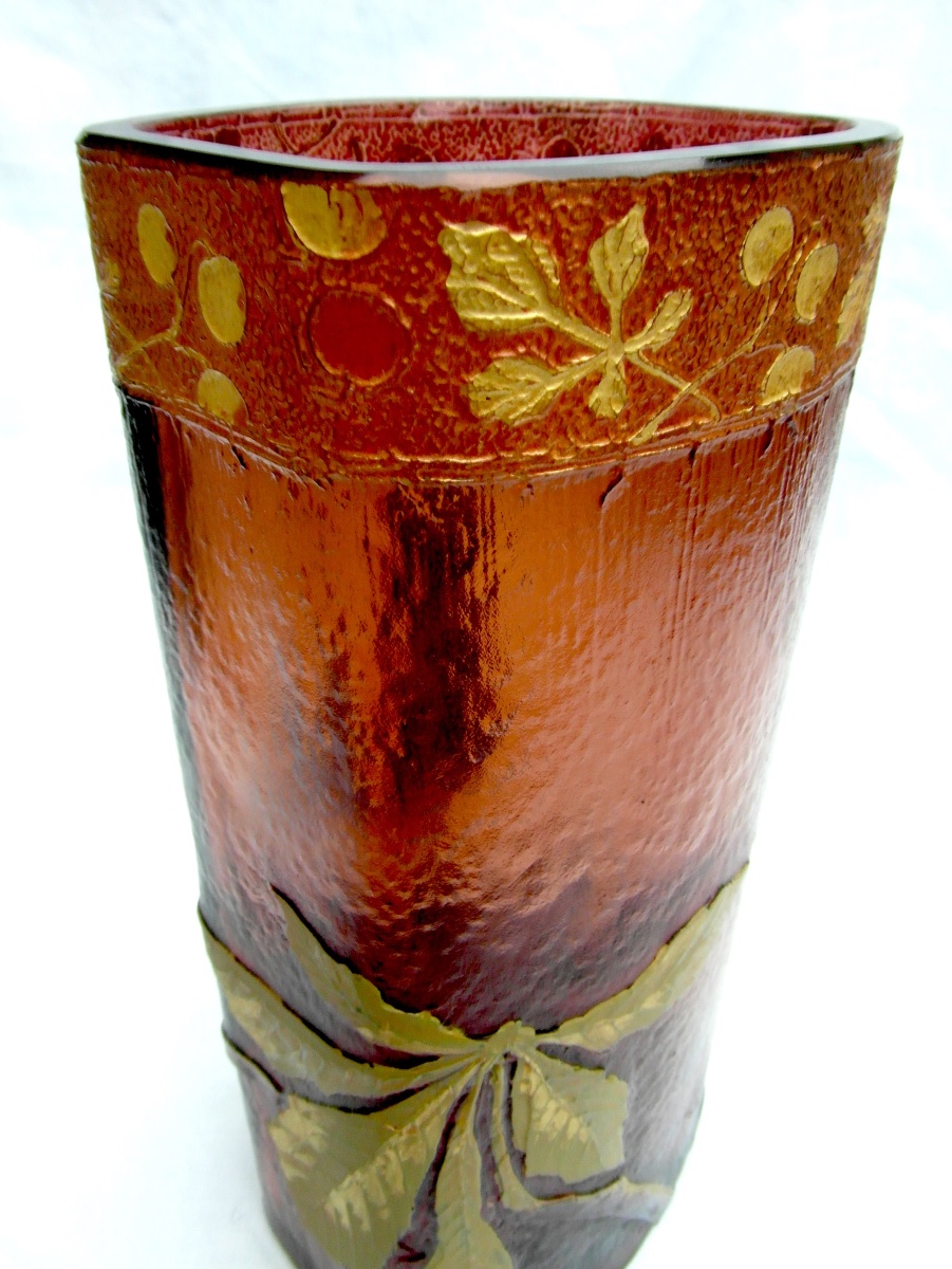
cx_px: 476
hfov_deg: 56.8
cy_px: 634
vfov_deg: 71.6
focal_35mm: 24
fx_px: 879
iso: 80
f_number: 5.8
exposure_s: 1/30
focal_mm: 4
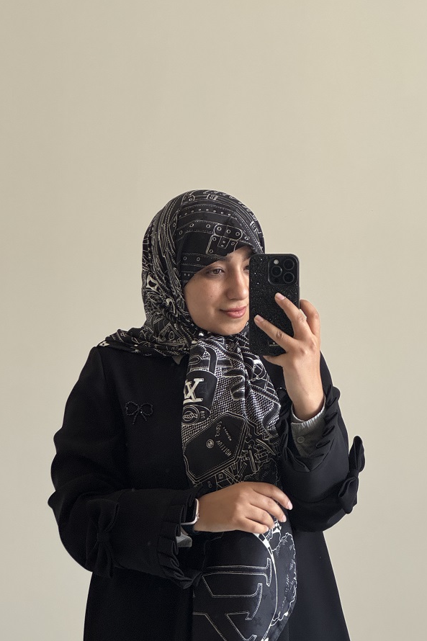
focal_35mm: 81
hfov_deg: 16.8
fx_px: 1442
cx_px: 207
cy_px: 321
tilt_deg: -5.1
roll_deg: +1.4
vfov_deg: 25.1
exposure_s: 1/50
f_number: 2.8
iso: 125
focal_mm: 9
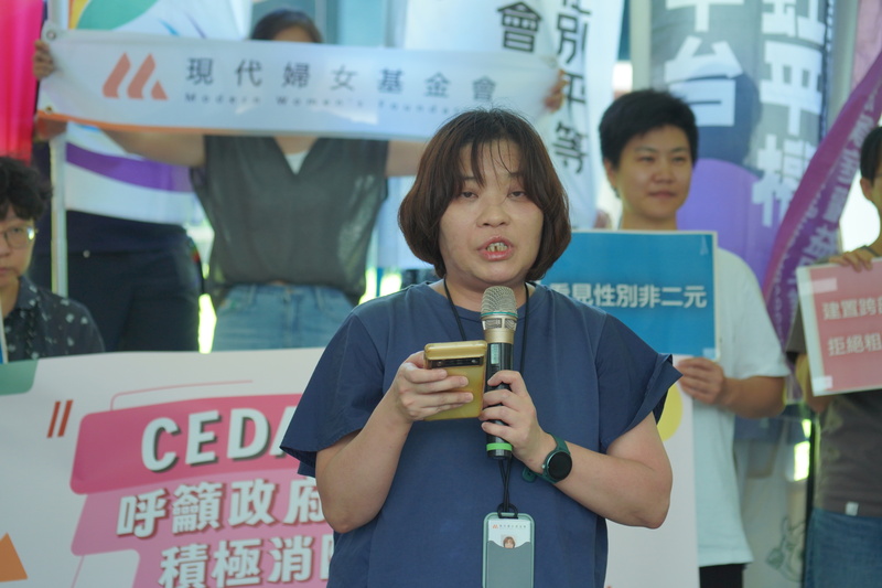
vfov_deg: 12.4
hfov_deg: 18.6
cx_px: 441
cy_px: 294
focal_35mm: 110
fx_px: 2694
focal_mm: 110
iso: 1250
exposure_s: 1/100
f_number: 5.6
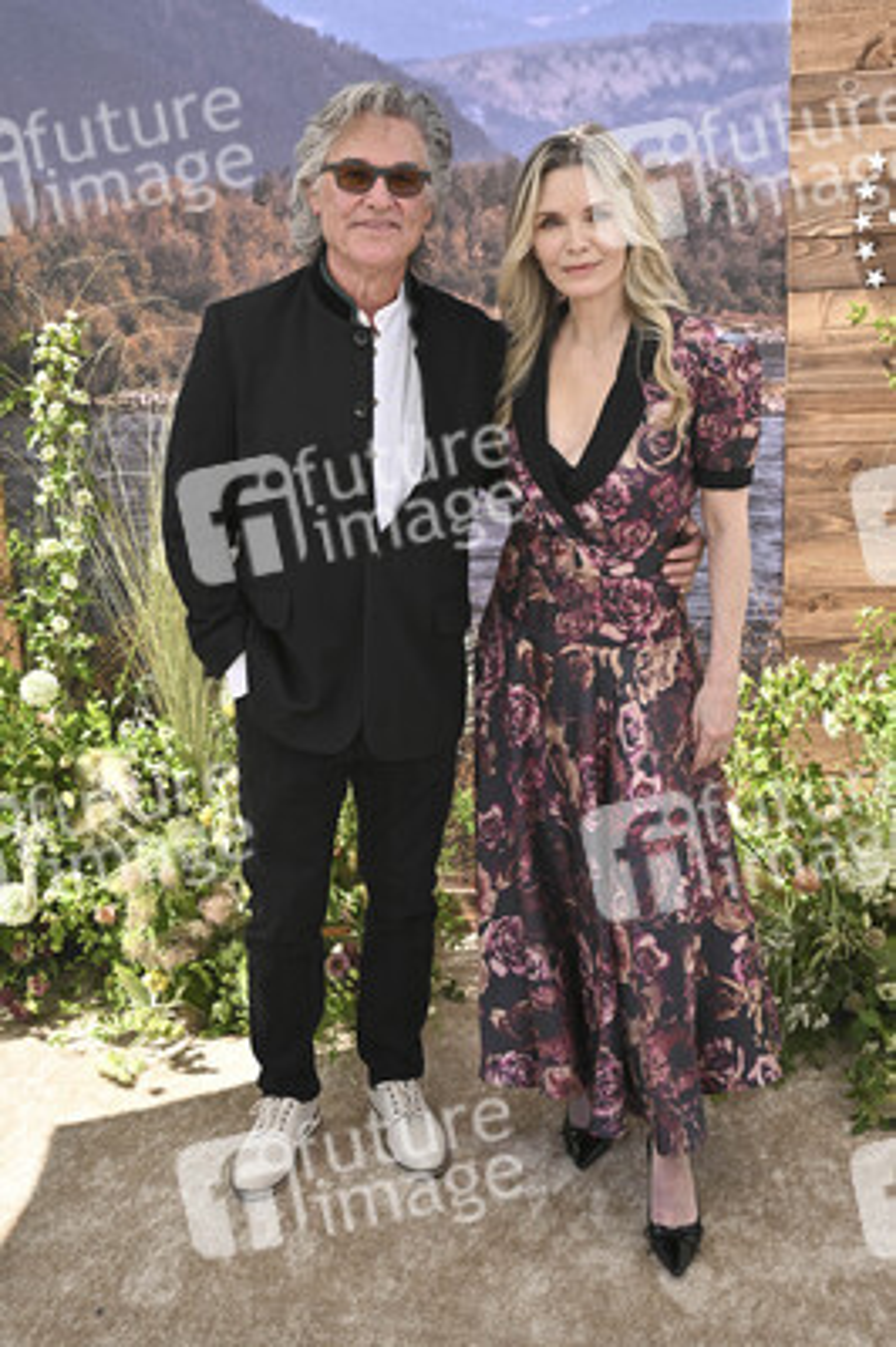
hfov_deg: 37.8
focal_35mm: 35
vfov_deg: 54.5
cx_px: 448
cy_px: 674
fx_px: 1309
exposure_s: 1/320
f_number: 7.1
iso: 250
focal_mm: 35
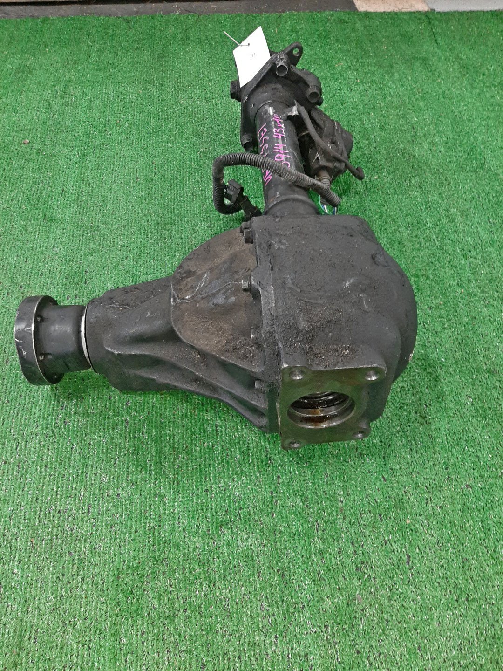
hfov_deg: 53.1
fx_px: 504
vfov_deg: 67.3
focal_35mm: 26
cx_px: 252
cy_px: 336
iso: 184
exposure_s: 1/25
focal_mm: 3.93
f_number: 1.7
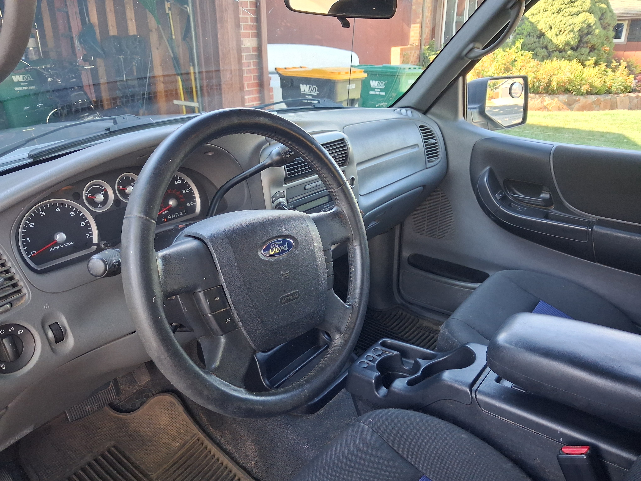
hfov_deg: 65.3
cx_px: 320
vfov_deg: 51.4
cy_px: 240
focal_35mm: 27
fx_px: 500
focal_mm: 4
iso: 320
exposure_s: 1/120
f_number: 1.8
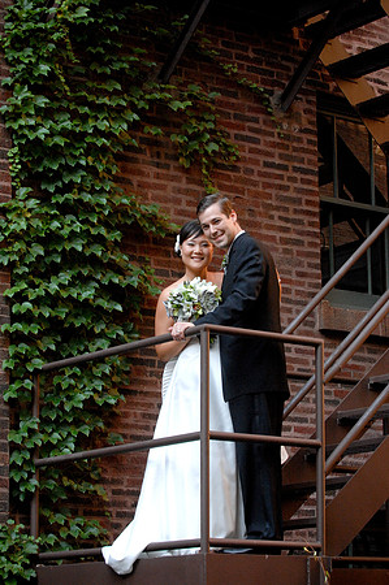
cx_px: 194
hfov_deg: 13.0
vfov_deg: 19.5
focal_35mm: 105
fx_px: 1706
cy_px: 292
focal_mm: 70
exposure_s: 1/40
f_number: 9.5
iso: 800
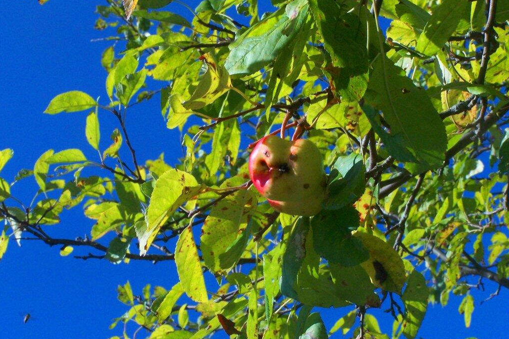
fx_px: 1555
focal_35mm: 110
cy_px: 164
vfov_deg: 12.5
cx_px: 256
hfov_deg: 18.6
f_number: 8
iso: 200
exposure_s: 1/200
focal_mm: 17.5
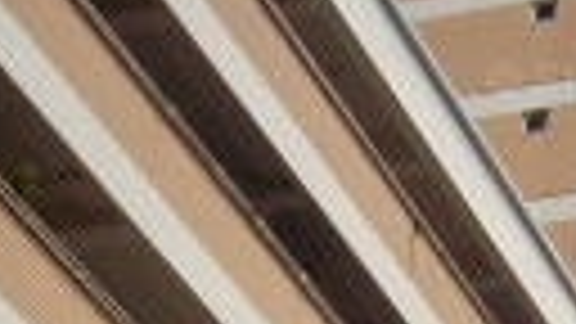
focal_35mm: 173
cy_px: 536
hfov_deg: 12.0
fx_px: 2642
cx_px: 824
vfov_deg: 6.9
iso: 80
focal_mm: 6.2
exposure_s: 1/1000
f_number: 5.6
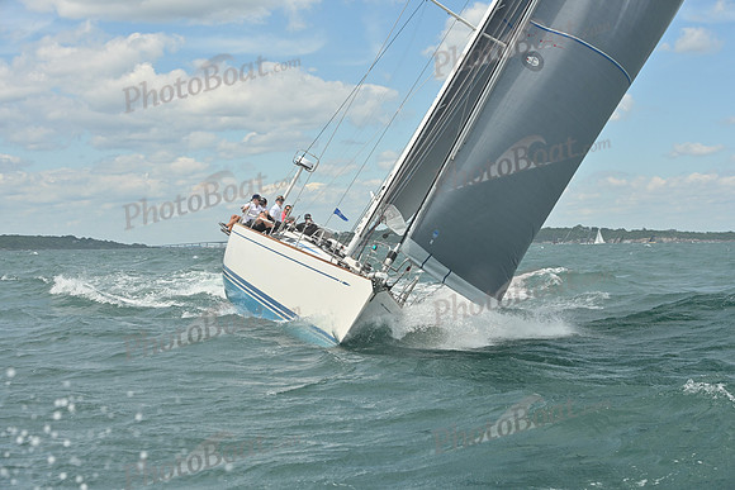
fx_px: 1429
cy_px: 245
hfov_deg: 28.8
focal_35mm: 70
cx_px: 368
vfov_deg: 19.5
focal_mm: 70
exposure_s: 1/1250
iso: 250
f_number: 8
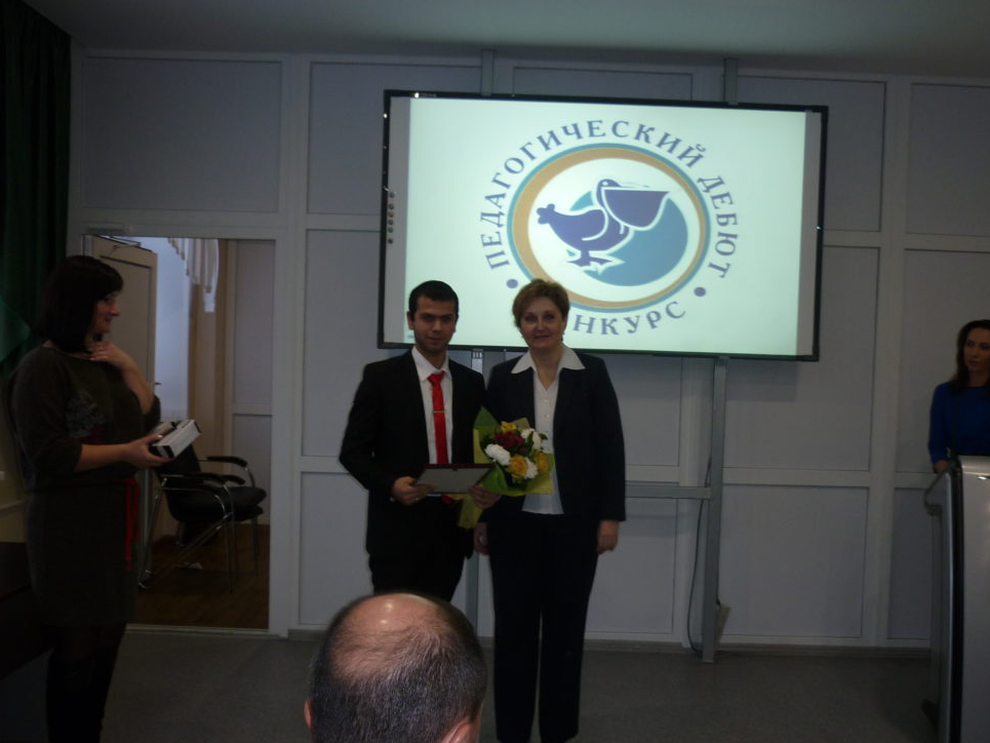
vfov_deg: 40.7
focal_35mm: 35
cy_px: 389
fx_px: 1001
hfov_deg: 52.6
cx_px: 516
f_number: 2.8
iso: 100
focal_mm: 5.5
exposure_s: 1/30
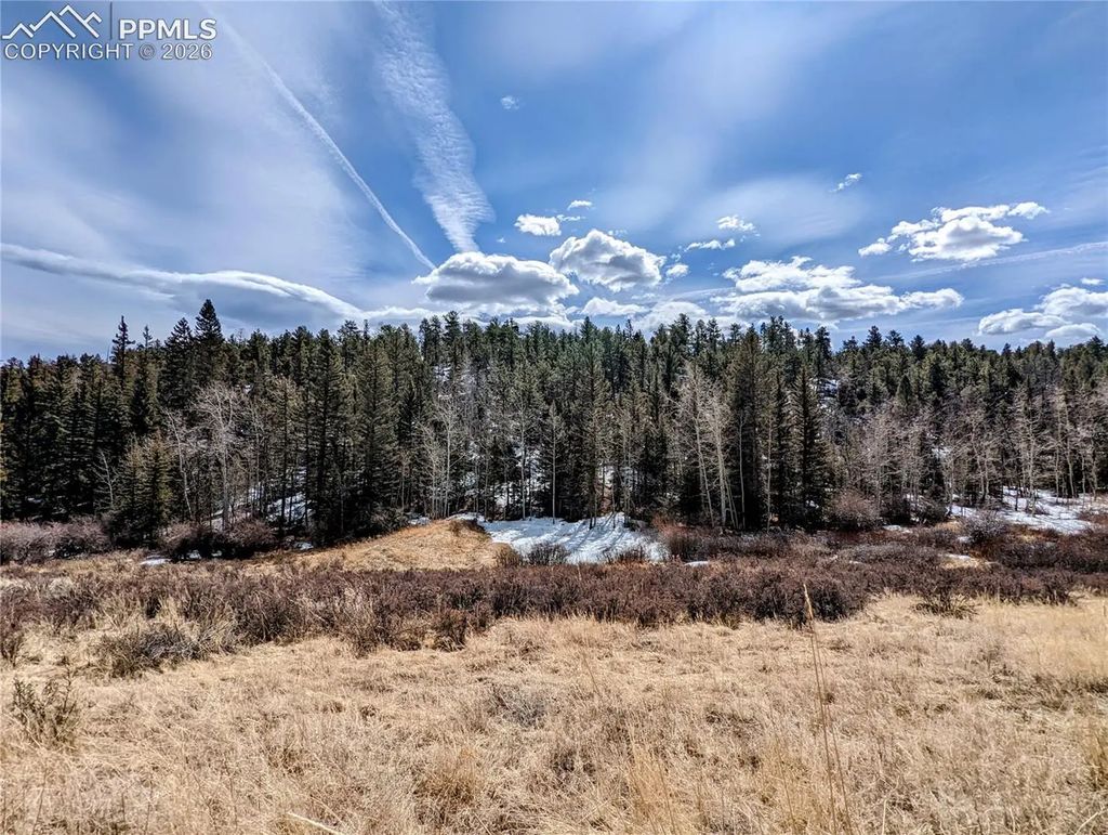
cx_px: 554
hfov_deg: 94.4
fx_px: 513
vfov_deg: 78.2
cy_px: 418
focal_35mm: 16
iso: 45
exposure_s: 1/4425
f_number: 2.2
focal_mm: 2.35
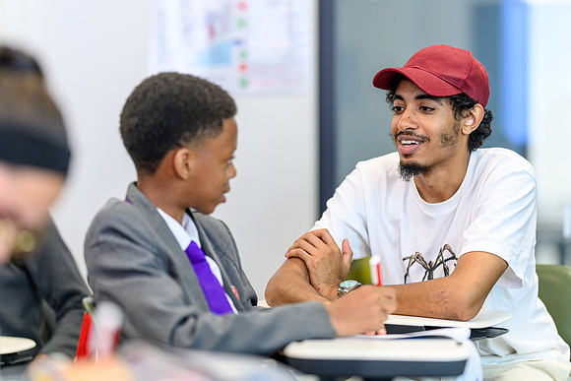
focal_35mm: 136
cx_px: 286
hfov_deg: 15.1
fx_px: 2160
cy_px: 190
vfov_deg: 10.1
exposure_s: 1/640
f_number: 1.8
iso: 2800
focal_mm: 135
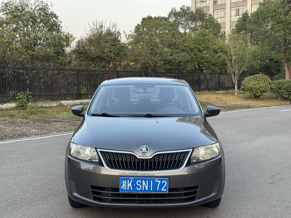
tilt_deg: -3.4
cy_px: 109
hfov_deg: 39.7
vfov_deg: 30.3
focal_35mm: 48
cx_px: 146
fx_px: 404
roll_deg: -0.4
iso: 50
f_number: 1.78
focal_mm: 6.76
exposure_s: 1/165
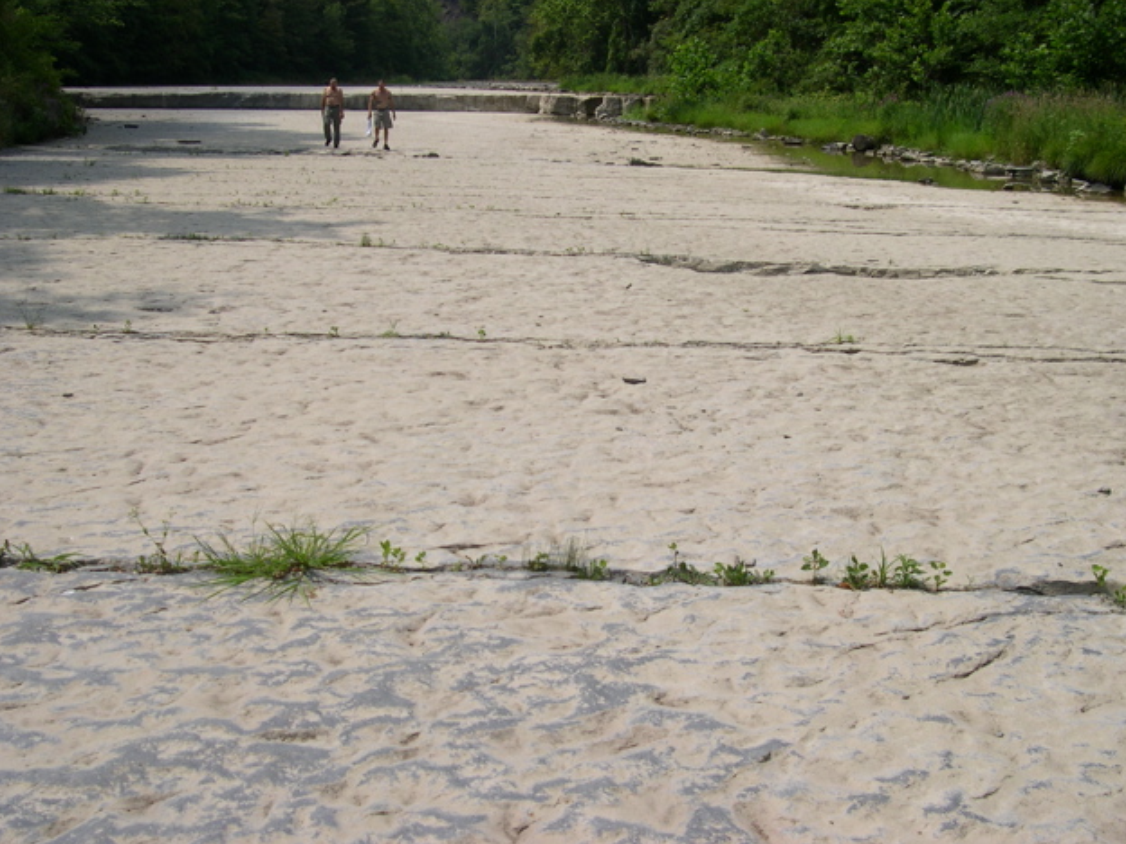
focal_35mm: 39
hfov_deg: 47.9
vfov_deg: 36.8
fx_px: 1269
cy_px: 415
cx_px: 563
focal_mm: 8
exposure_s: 1/285
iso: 100
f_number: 7.6
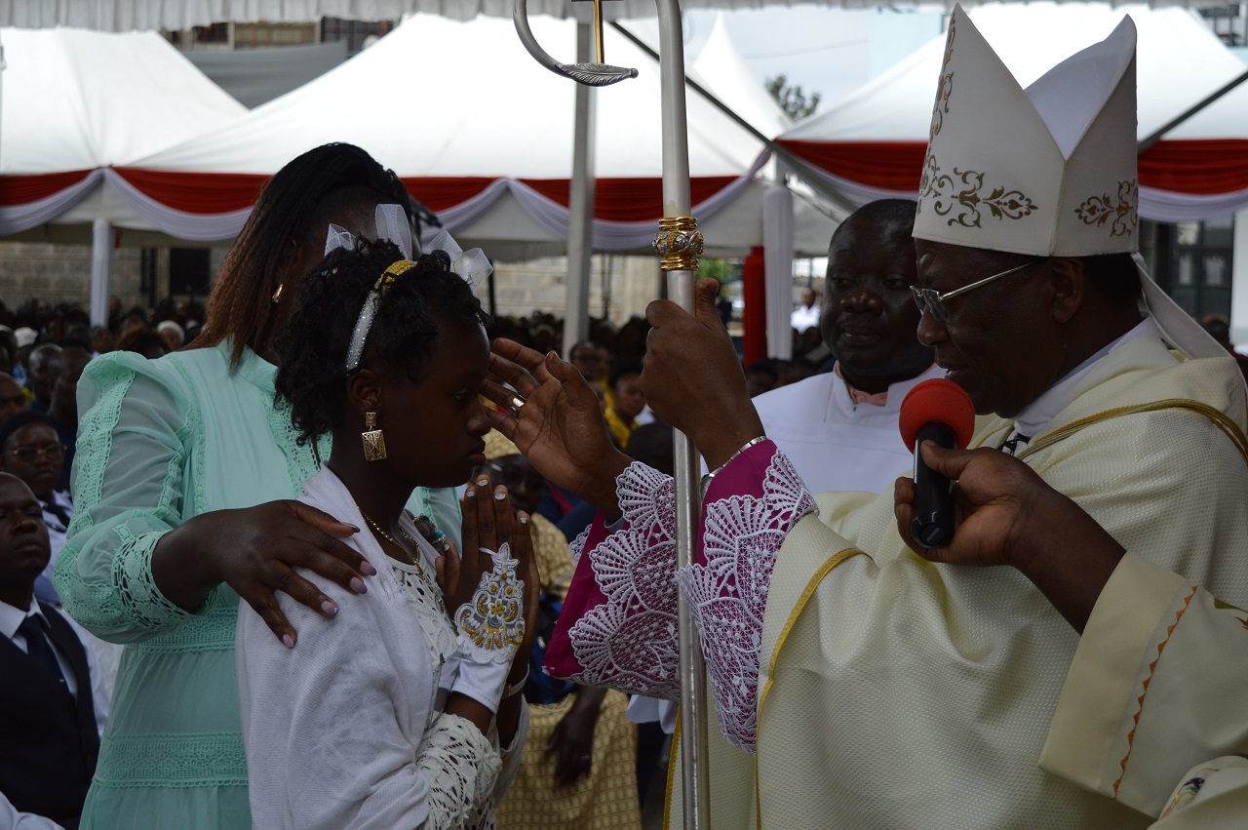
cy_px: 415
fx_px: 1974
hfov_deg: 35.1
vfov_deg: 23.7
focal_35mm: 57
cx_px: 624
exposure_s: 1/1250
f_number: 5.6
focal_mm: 38
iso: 400
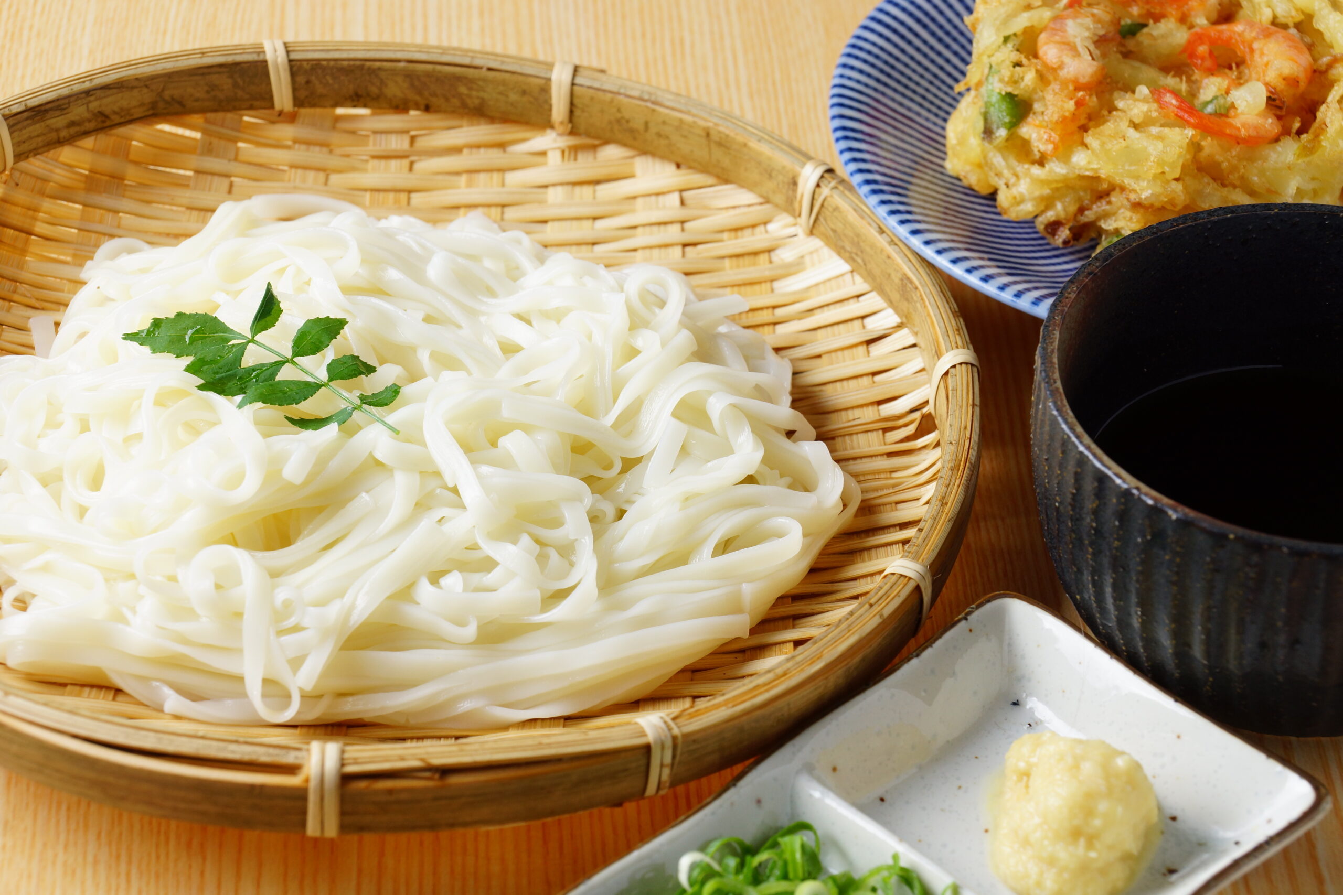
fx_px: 3357
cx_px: 672
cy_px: 448
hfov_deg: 22.6
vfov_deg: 15.2
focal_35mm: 90
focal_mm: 60
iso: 200
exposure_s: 1/160
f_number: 10
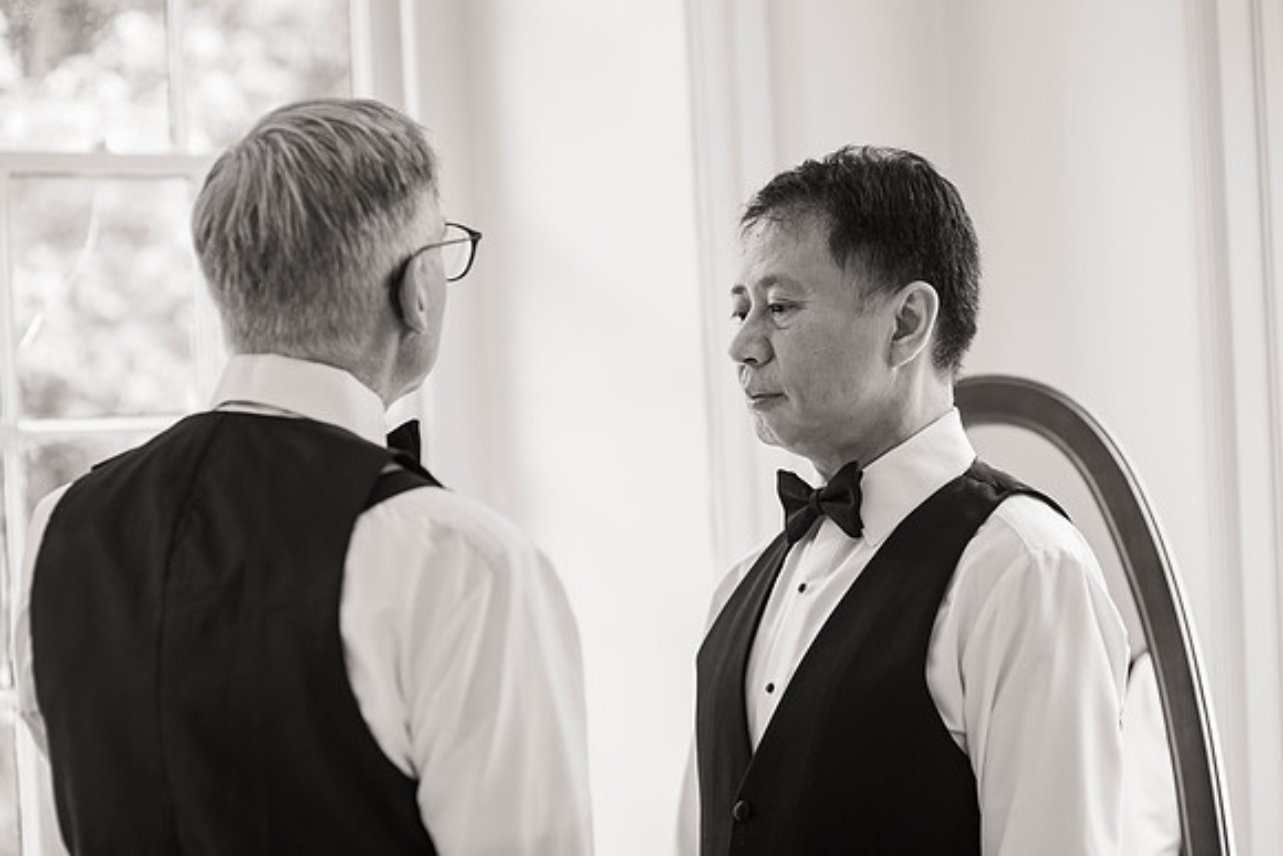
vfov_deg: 16.1
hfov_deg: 23.9
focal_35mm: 85
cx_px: 642
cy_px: 428
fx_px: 3030
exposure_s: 1/80
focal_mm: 85
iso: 400
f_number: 2.8
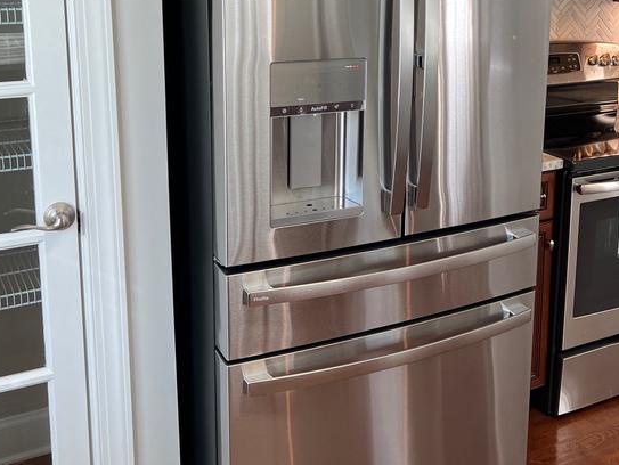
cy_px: 101
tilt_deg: -11.2
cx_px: 422
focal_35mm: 49
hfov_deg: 38.4
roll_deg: -1.7
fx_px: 877
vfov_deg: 29.1
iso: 64
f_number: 1.5
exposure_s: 1/120
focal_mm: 5.7
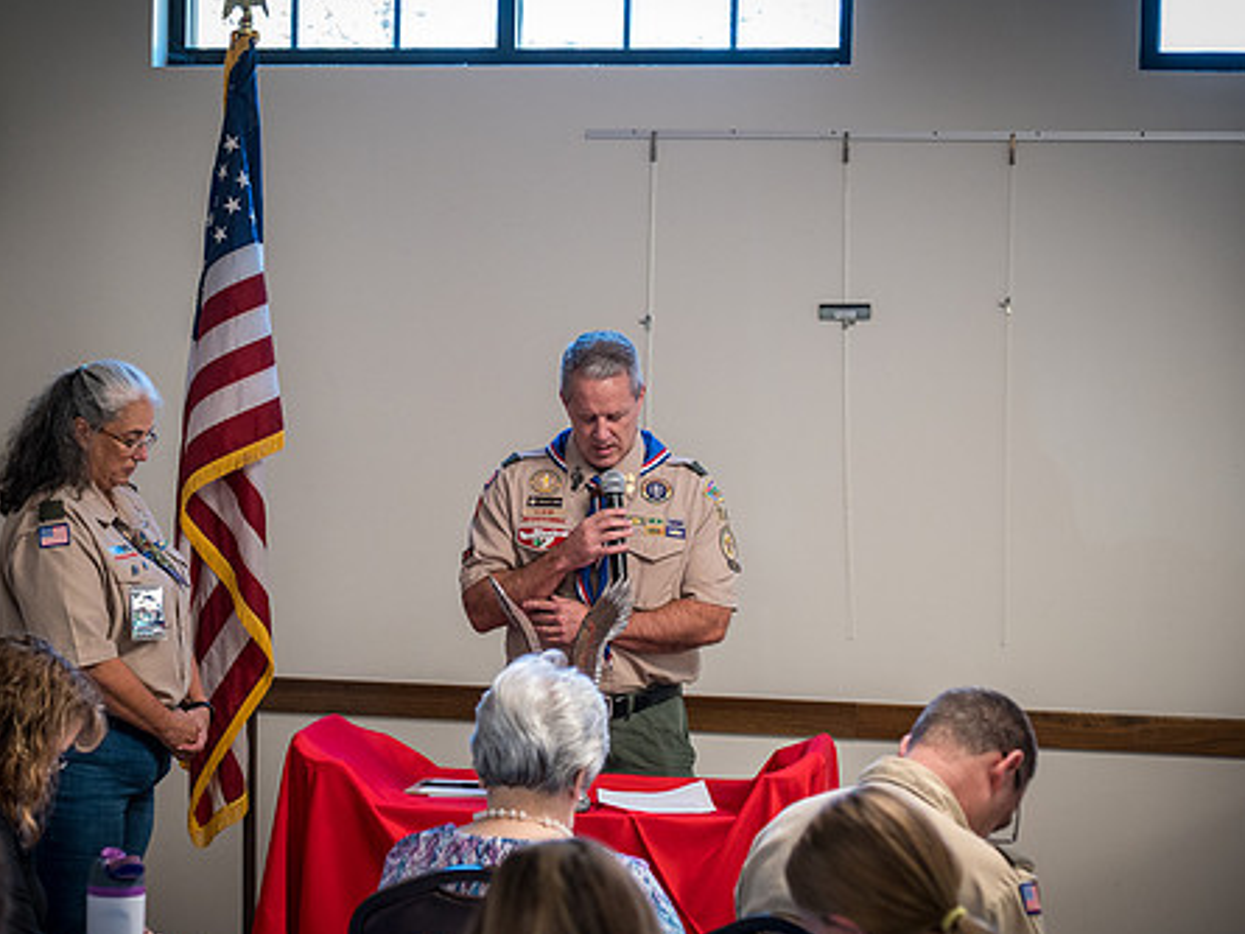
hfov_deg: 20.8
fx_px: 3382
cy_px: 509
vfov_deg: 15.7
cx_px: 506
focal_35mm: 94
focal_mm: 75
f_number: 4
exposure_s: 1/125
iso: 2200
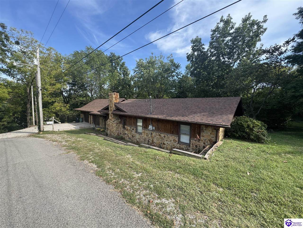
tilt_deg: -5.7
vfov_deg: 85.7
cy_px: 114
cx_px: 152
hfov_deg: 102.1
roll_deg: -1.3
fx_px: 123
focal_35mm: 14
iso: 40
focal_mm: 2.22
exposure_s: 1/421
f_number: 2.2
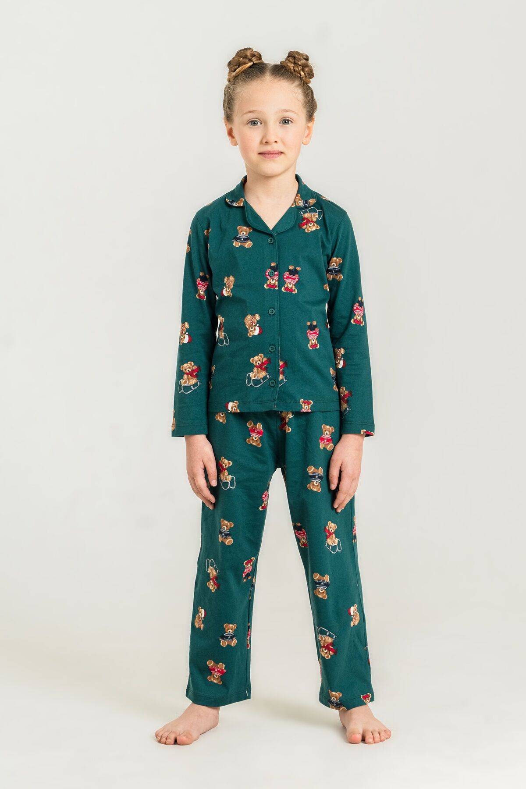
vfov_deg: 22.4
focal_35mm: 91
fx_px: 1994
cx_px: 263
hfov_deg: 15.0
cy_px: 394
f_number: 8
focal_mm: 60.8
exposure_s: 1/160
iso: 200
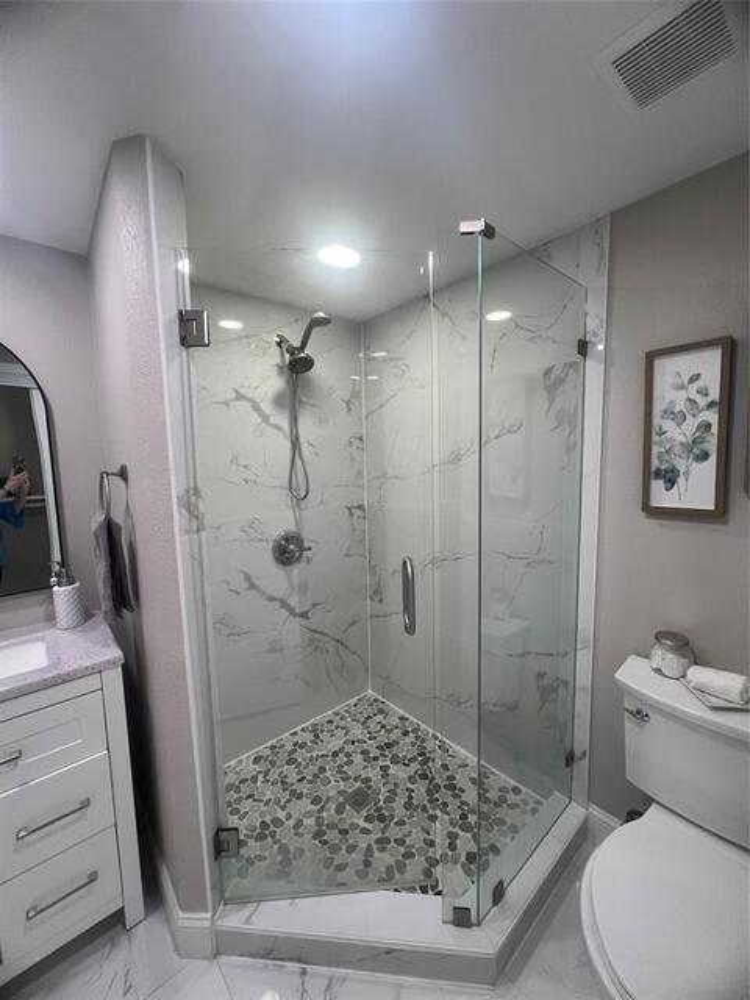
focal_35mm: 13
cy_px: 500
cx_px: 375
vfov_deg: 106.2
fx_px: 376
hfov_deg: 89.9
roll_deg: +2.2
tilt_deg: -6.0
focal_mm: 1.57
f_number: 1.8
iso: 125
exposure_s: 1/120
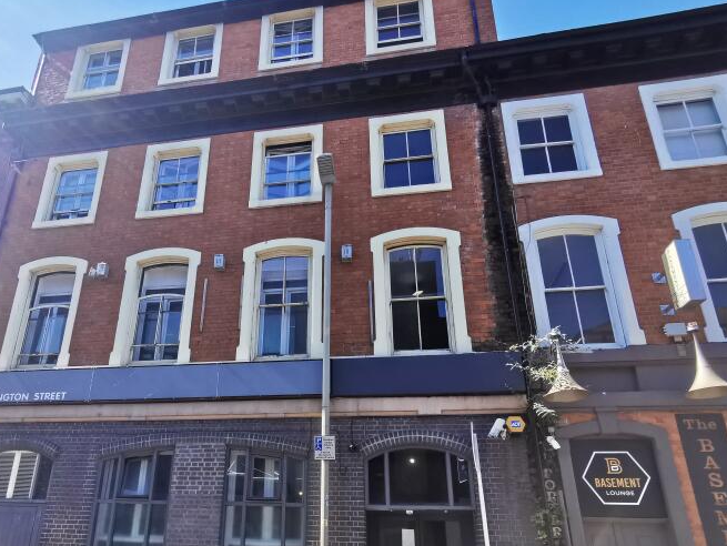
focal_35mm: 25
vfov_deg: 54.3
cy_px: 343
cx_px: 286
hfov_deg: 68.6
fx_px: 525
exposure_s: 1/333
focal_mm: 2.35
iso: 50
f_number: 2.2
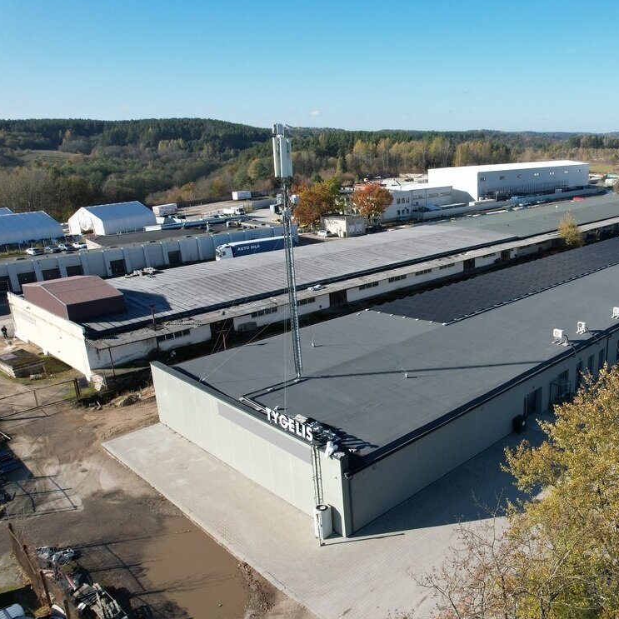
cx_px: 462
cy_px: 313
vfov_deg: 55.6
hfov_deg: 53.2
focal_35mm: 29
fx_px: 587
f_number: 2.8
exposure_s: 1/1500
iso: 130
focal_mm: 8.38
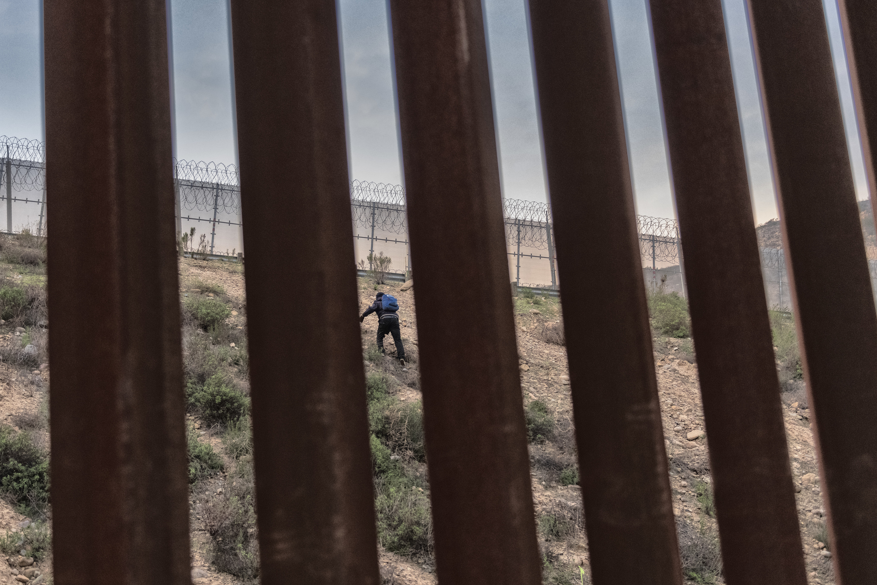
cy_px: 323
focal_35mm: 37
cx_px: 389
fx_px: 901
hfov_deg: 51.8
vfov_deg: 35.9
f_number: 2.8
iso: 2500
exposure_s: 1/250
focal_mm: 31
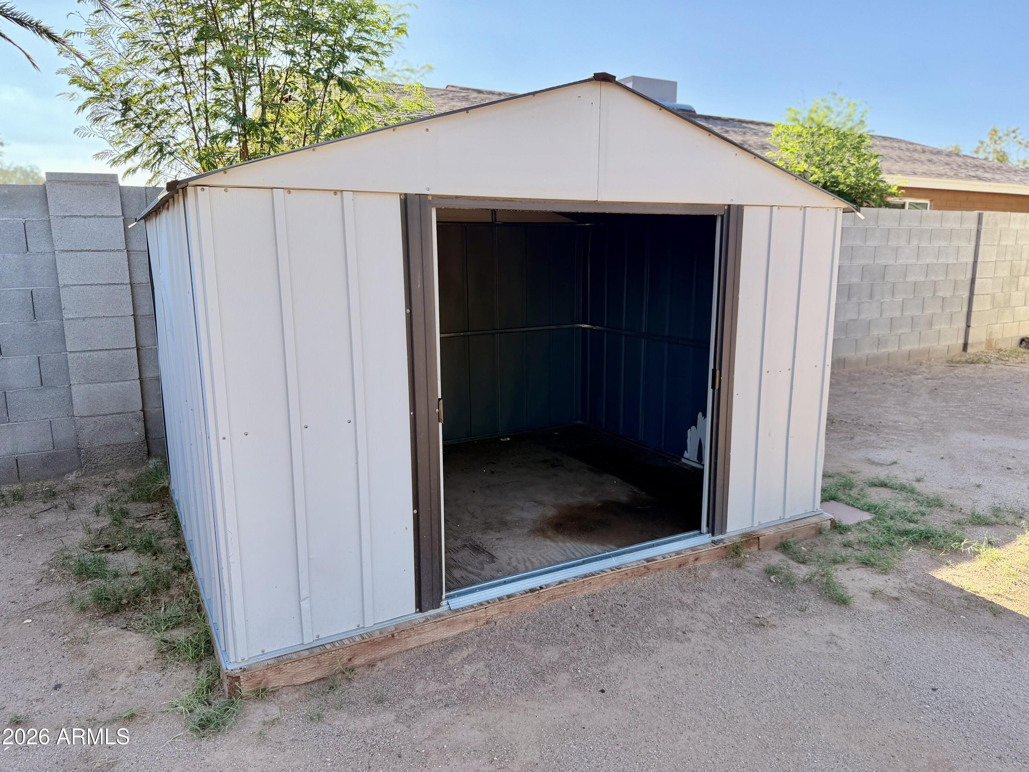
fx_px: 713
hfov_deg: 71.6
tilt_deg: -9.6
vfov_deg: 56.8
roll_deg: +0.4
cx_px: 514
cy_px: 386
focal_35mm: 24
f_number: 1.78
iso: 100
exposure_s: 1/1553
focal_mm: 6.76
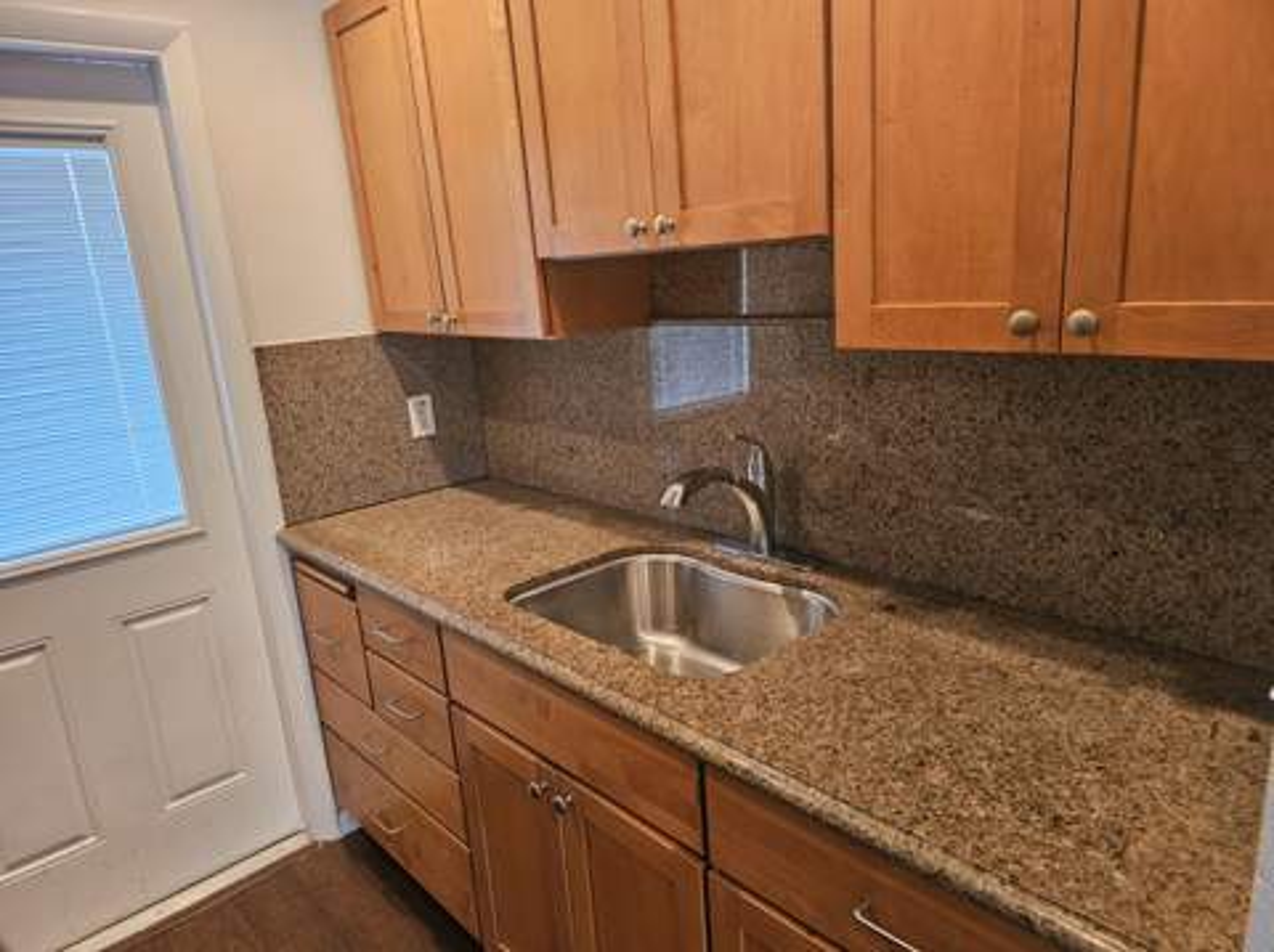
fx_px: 846
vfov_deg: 58.8
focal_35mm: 23
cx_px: 637
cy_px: 476
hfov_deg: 74.0
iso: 640
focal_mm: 6.3
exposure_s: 1/60
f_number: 1.7
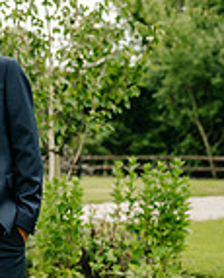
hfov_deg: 10.5
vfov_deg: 14.4
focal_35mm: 133
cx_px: -245
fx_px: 1099
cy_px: 176
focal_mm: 35
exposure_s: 1/500
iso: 100
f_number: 2.2
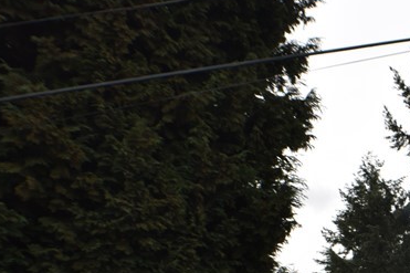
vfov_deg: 10.8
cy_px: 386
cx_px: 590
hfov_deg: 15.5
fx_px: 1400
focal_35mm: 123
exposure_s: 1/200
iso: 100
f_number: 9
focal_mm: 28
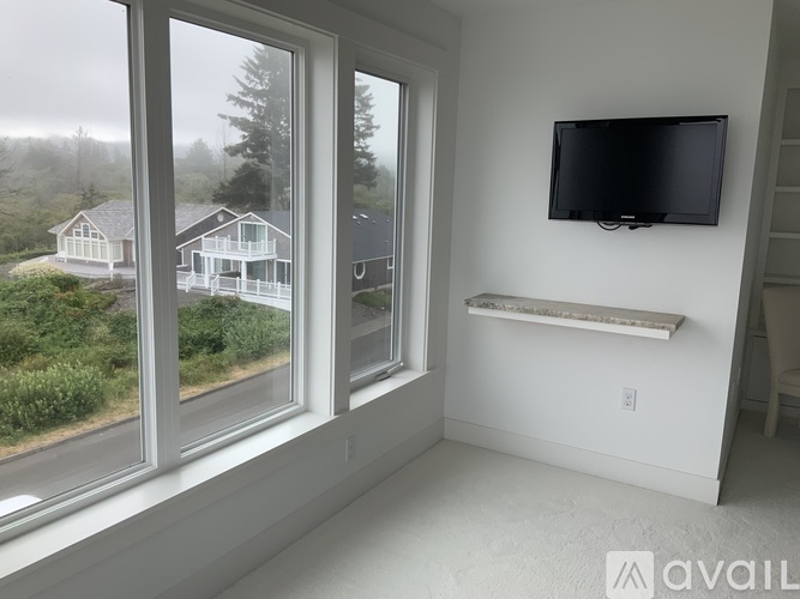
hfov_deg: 61.7
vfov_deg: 48.2
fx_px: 670
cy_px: 300
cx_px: 400
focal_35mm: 29
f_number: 1.8
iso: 16
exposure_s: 1/284
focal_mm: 3
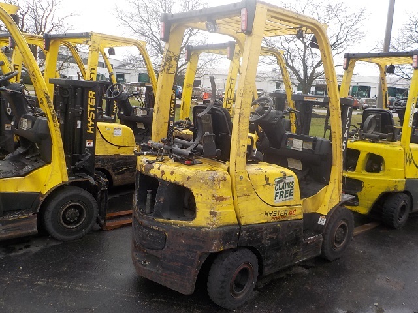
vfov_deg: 46.8
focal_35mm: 30
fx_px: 362
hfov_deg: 60.0
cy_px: 156
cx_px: 209
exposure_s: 1/160
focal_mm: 4.1
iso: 125
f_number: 3.3
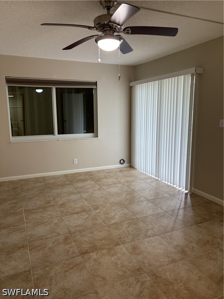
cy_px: 150
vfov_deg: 67.3
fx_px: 224
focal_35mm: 26
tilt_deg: -10.4
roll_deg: -0.1
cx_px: 112
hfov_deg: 53.1
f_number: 1.6
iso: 64
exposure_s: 1/60
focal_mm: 5.96
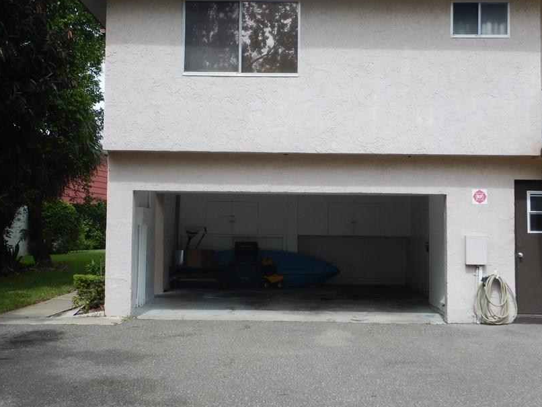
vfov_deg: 30.9
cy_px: 175
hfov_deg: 40.4
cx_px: 262
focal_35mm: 47
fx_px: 736
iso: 125
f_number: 4.2
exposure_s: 1/800
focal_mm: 6.6
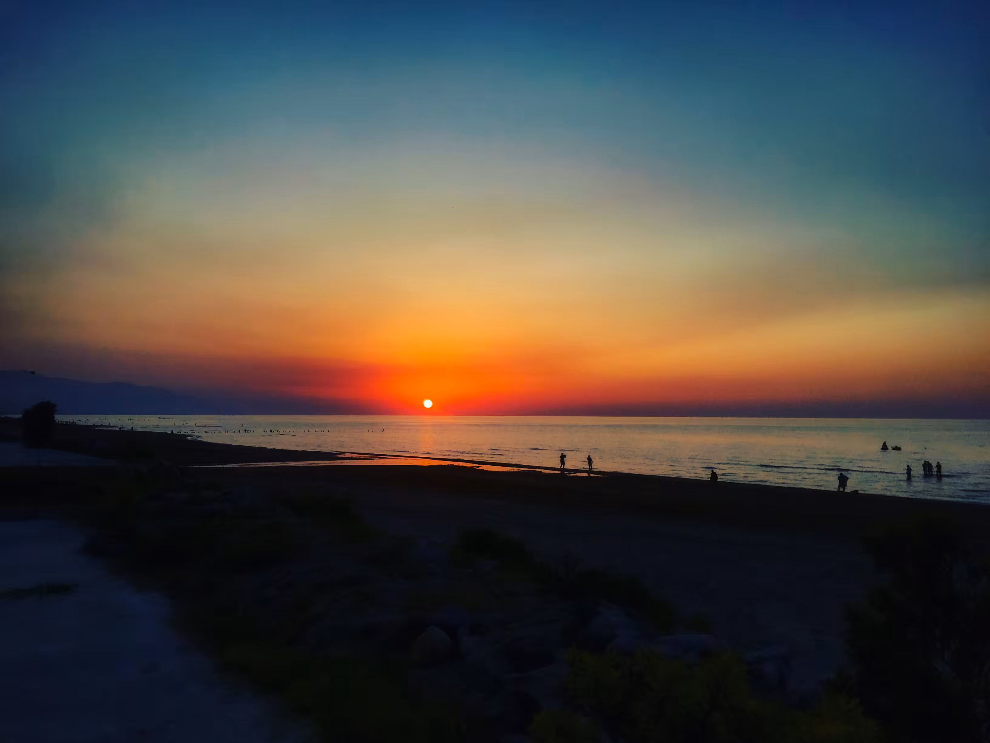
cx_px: 495
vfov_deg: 48.3
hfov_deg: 61.6
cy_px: 372
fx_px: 830
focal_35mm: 29
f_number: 2.2
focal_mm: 4.15
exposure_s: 1/750
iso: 32
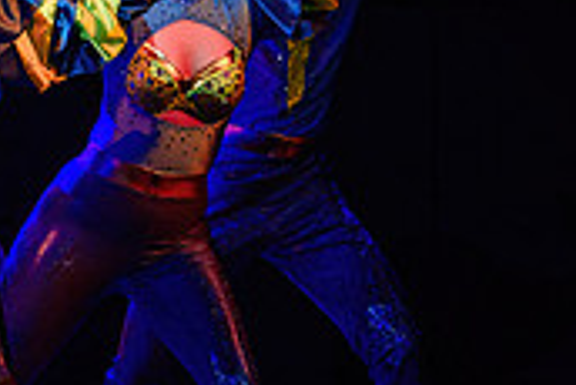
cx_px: -211
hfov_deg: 4.5
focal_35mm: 458
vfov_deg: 3.0
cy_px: -94
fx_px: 7334
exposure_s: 1/250
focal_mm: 110
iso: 1600
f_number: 2.8
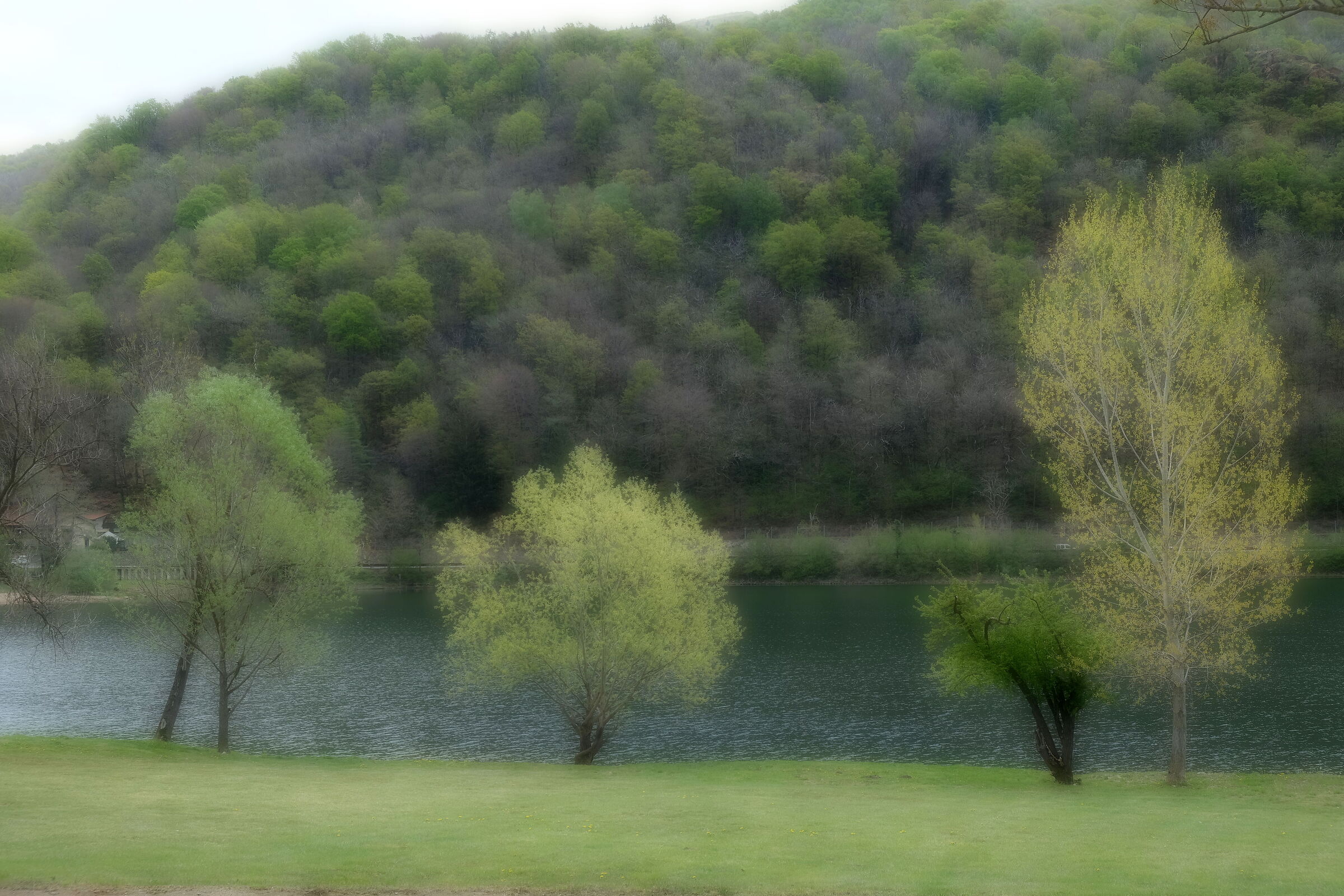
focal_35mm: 47
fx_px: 1755
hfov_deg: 41.9
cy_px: 448
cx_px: 672
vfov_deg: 28.6
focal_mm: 31.5
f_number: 6.4
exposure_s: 1/250
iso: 320
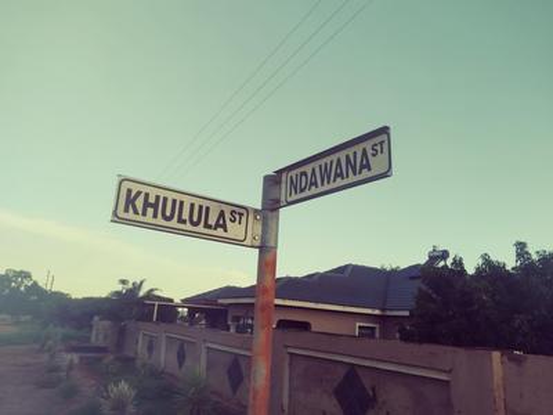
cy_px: 208
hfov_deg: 67.3
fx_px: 415
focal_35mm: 26
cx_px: 276
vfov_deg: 53.1
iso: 100
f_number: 1.9
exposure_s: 1/454
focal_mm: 4.95
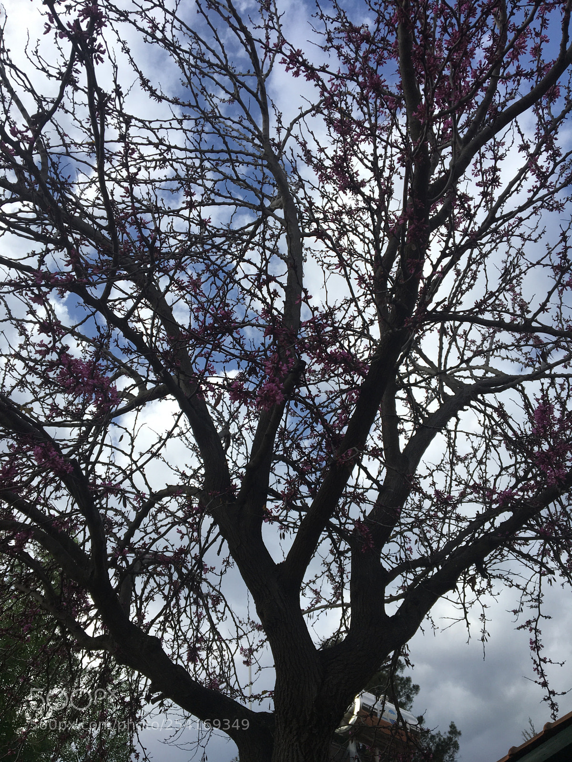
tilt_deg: +48.1
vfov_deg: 61.7
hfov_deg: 48.2
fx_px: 639
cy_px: 381
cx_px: 286
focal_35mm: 29
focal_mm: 4.15
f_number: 2.2
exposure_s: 1/1603
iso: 25
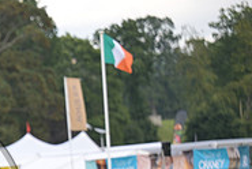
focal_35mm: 423
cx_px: -127
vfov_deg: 3.3
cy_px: 208
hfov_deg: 4.8
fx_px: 2966
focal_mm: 135
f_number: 3.5
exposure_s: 1/1250
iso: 450
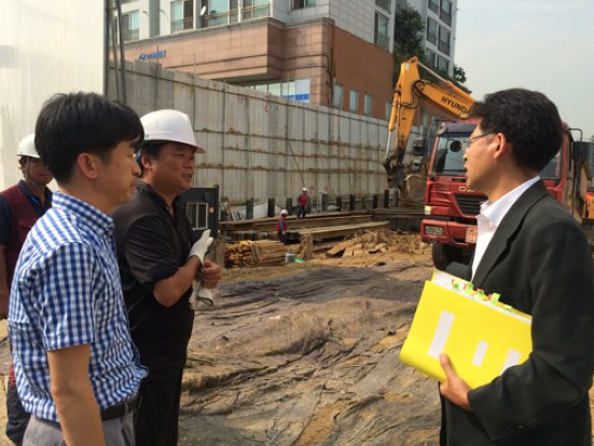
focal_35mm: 30
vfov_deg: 46.8
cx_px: 305
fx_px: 515
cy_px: 225
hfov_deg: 60.0
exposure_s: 1/1520
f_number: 2.2
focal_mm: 4.15
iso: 32
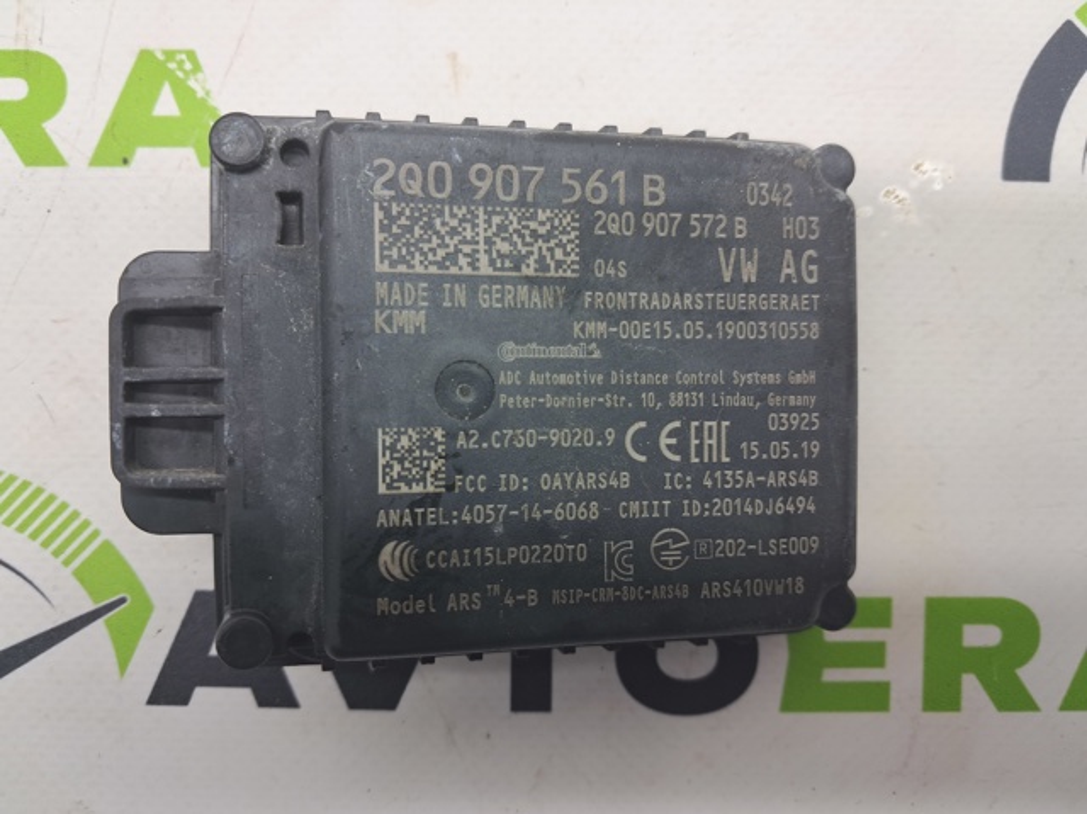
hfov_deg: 65.4
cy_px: 407
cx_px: 544
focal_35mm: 27
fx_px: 847
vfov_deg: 51.3
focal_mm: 4
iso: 50
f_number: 1.8
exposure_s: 1/50
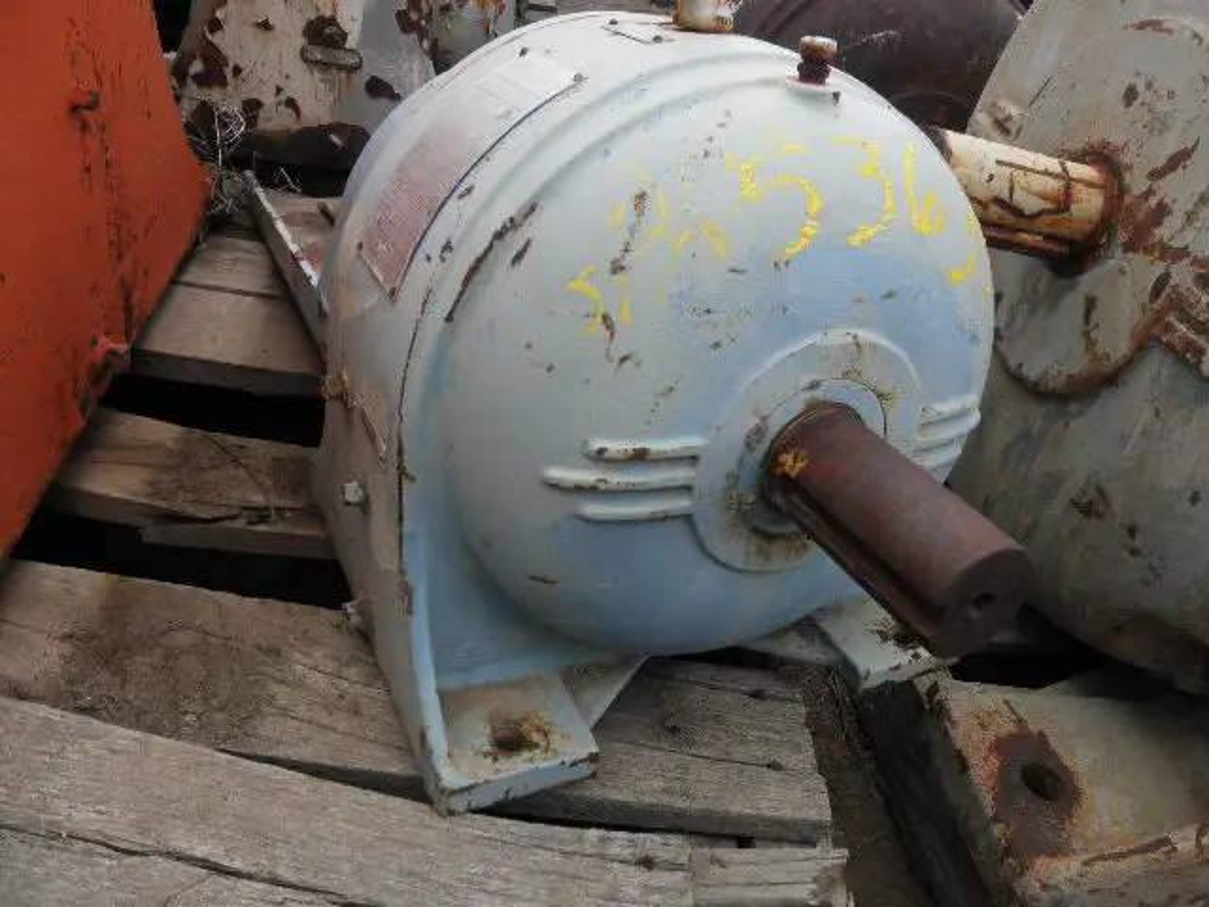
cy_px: 454
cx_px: 604
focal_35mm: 28
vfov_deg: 49.7
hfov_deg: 63.4
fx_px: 978
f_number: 3
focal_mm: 5
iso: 64
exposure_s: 1/250
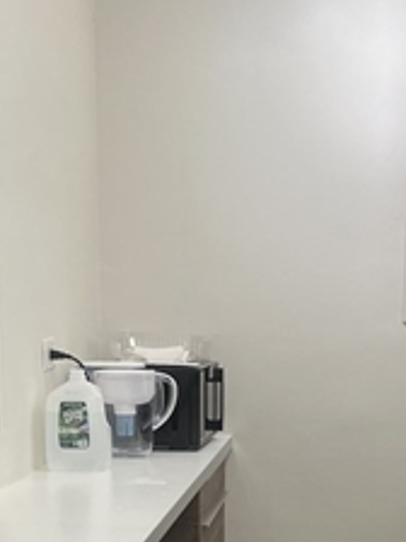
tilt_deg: -9.4
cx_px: 300
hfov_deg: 16.5
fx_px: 1392
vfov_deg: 21.0
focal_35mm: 89
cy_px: 578
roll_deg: +0.3
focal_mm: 5.7
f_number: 1.5
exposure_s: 1/60
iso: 64
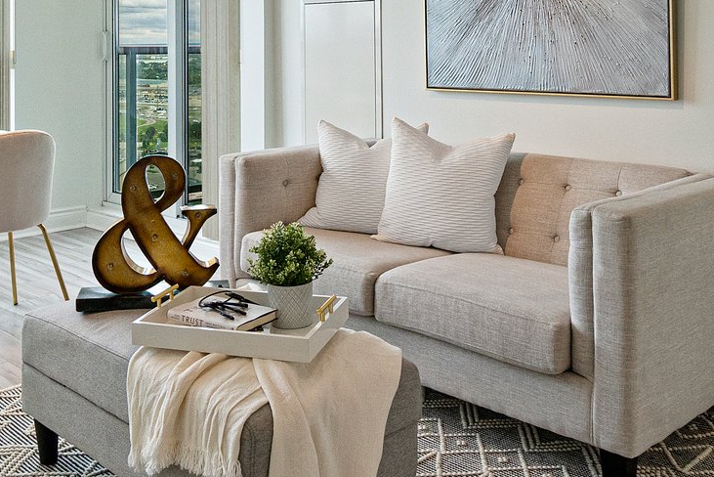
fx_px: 833
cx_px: 253
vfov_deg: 29.7
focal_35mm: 42
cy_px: -3
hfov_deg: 45.8
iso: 640
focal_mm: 10
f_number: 6.3
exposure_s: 1/60
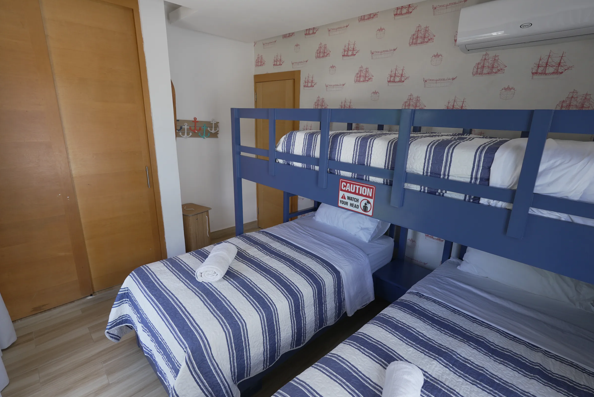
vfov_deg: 68.8
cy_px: 197
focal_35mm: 18
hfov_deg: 91.4
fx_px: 289
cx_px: 313
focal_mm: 11
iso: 125
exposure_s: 1/125
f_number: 3.5
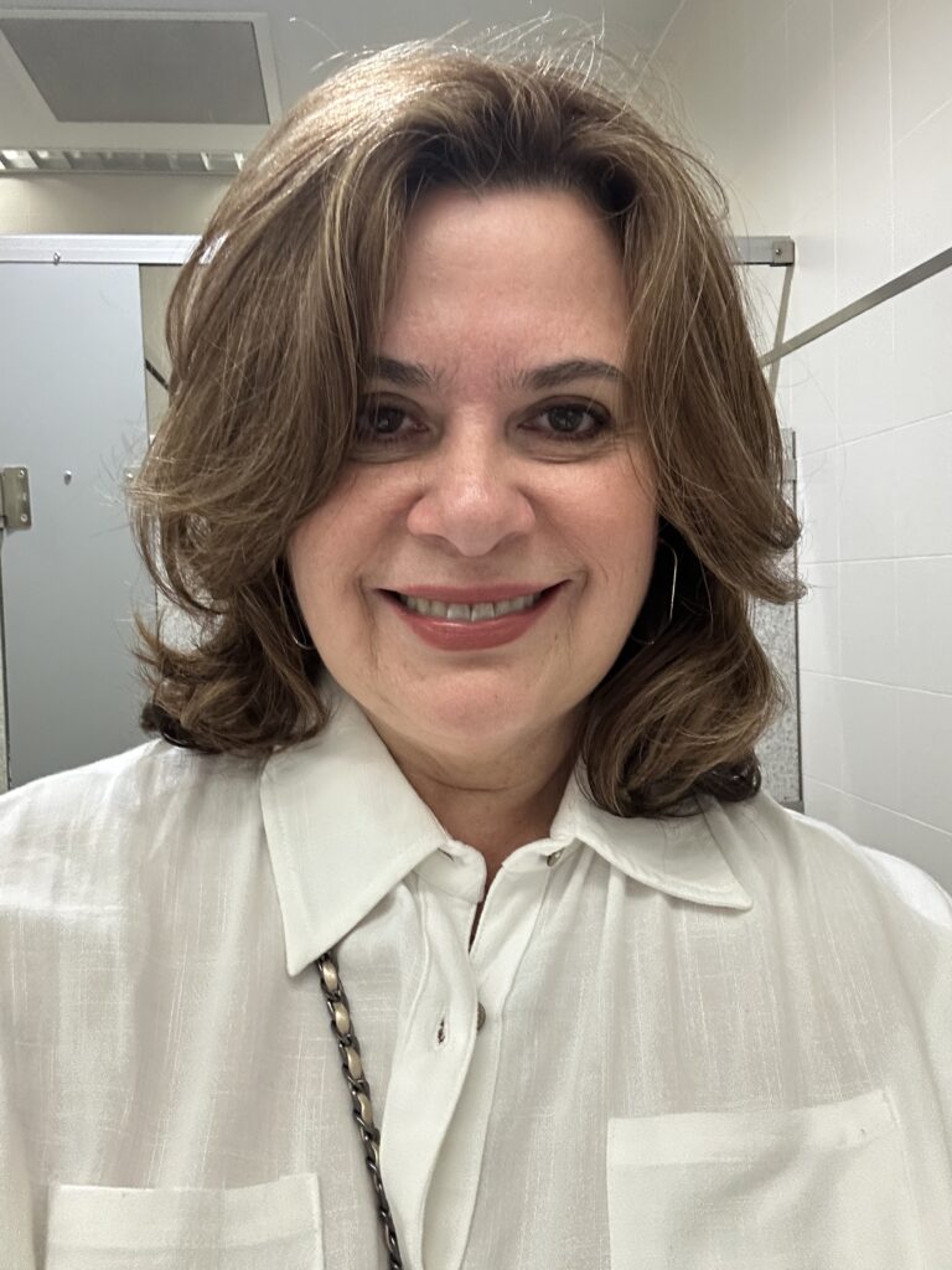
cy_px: 635
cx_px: 476
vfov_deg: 60.0
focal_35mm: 30
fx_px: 1100
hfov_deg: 46.8
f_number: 1.9
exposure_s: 1/60
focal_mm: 2.69
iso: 160
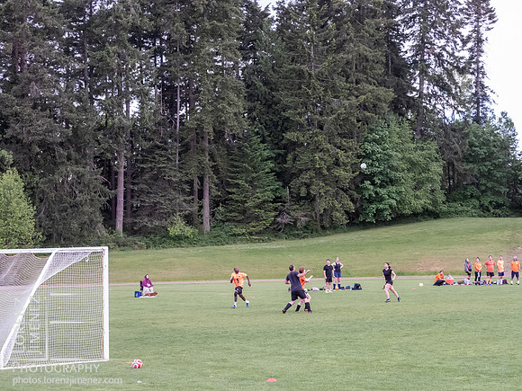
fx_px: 1206
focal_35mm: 80
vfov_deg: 18.4
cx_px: 261
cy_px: 196
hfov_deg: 24.4
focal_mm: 40
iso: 5000
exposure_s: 1/1250
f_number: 4
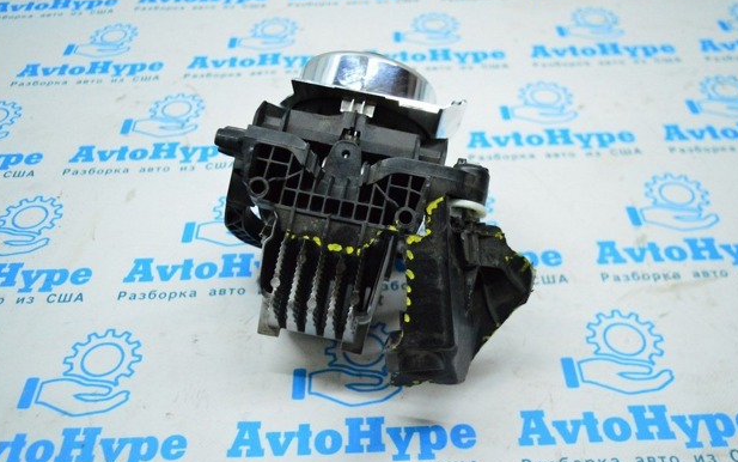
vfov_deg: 33.6
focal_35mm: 38
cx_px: 370
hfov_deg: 51.5
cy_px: 244
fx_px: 764
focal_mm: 24
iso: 6400
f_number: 4
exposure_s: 1/800
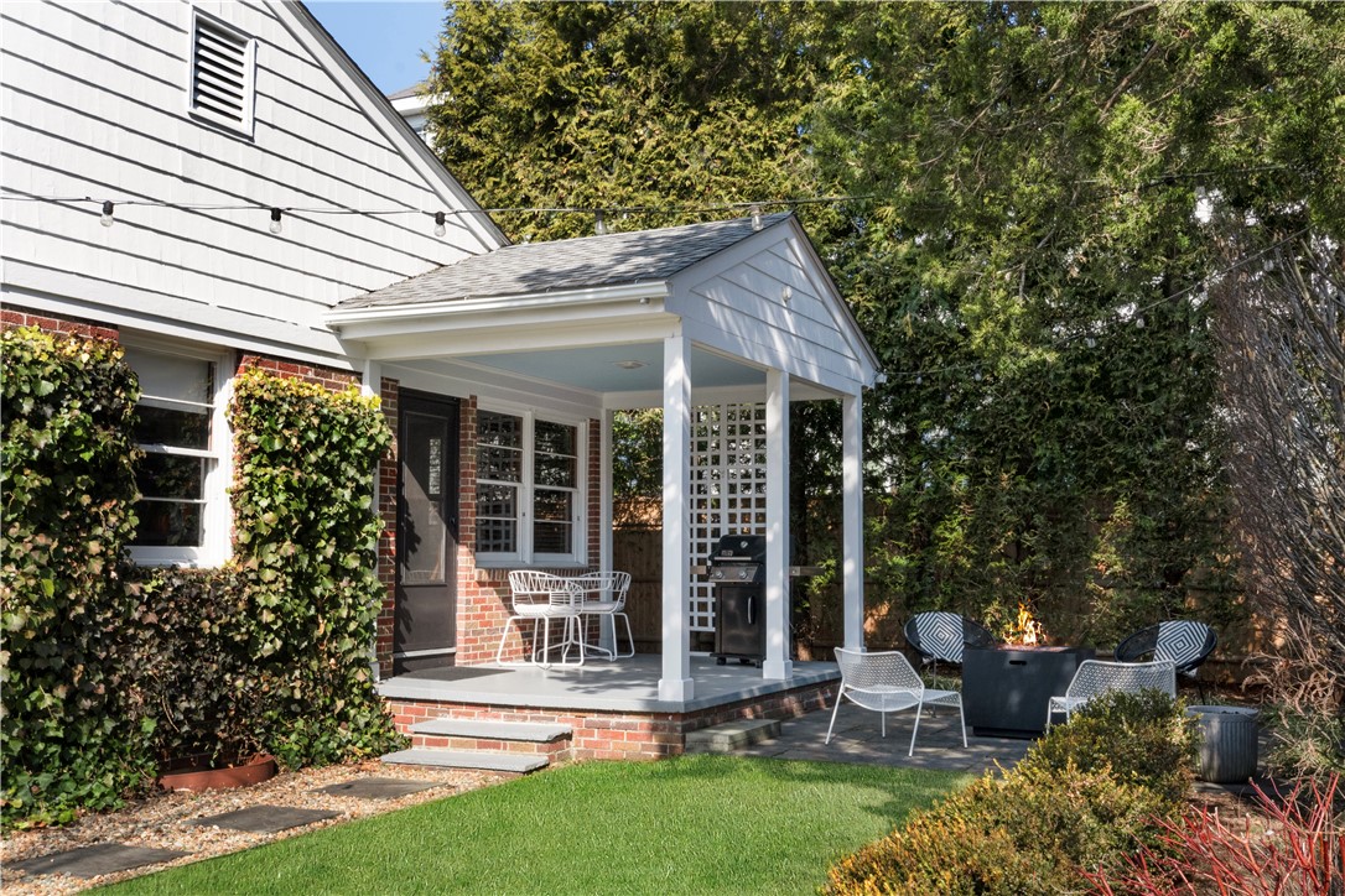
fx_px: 1233
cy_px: 448
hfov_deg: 57.2
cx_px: 672
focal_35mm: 33
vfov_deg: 40.0
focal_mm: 22
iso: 400
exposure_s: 1/200
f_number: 14
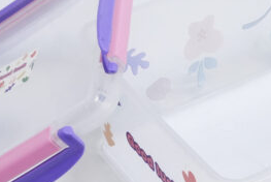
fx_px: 1123
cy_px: 99
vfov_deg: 9.2
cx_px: 197
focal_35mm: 149
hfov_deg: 13.7
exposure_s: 1/160
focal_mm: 56
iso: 6400
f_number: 16
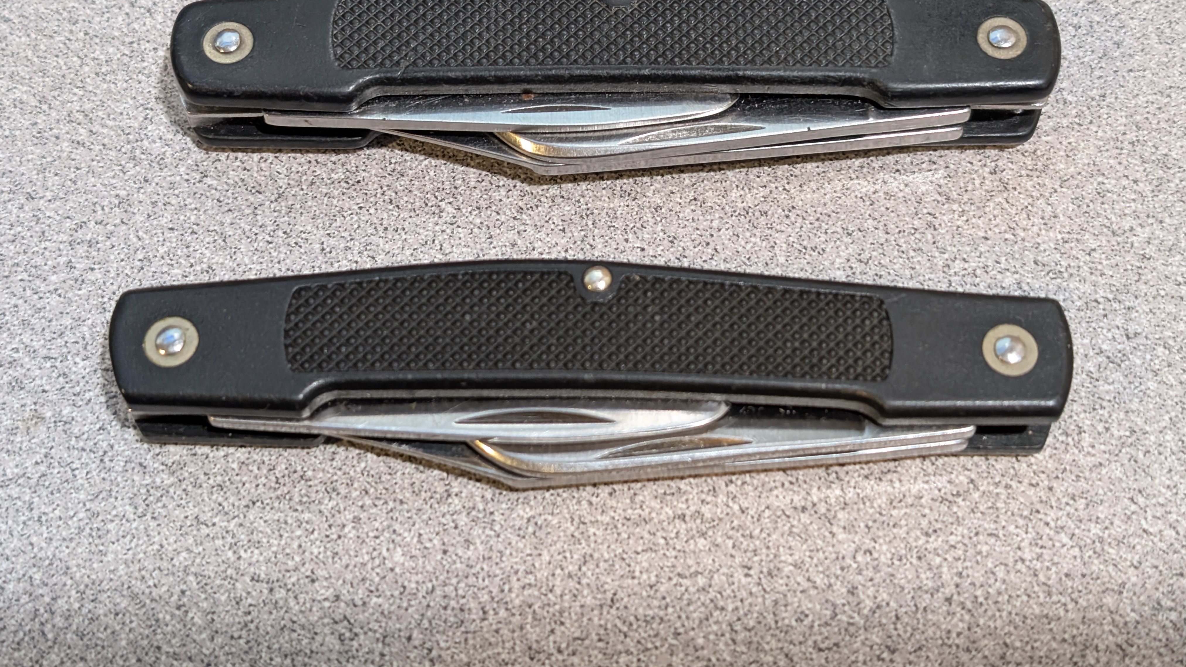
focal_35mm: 54
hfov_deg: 38.5
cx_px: 589
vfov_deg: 22.1
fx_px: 1698
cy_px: 219
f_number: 1.68
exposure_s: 1/40
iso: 225
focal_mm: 6.9
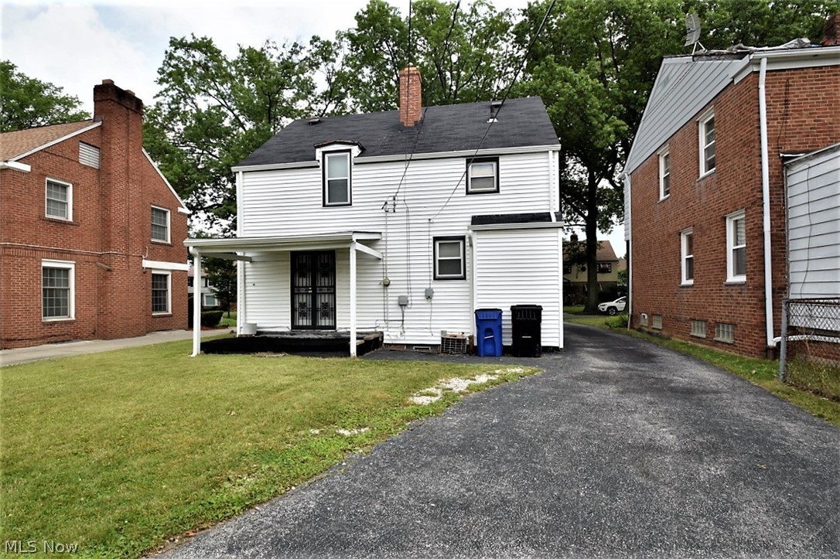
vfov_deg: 69.6
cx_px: 420
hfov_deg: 92.5
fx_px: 402
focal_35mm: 17
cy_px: 280
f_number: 16
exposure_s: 1/160
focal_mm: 11.5
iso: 200
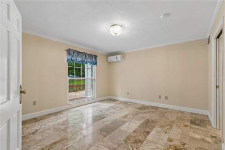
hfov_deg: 100.4
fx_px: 94
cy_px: 75
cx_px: 112
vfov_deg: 77.2
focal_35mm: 15
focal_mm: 10
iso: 200
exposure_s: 1/6
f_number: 8
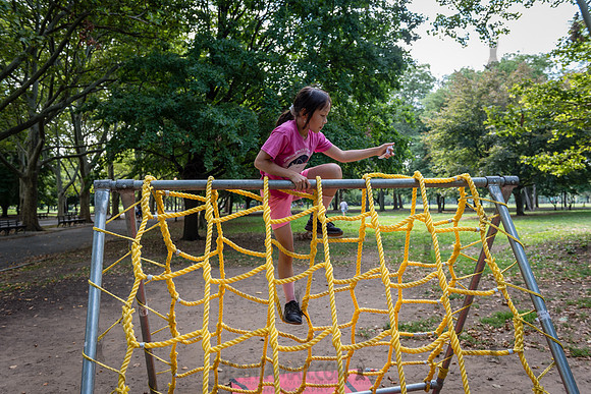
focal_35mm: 31
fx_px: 512
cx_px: 296
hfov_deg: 59.9
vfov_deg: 42.1
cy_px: 197
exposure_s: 1/160
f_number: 4
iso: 200
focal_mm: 31
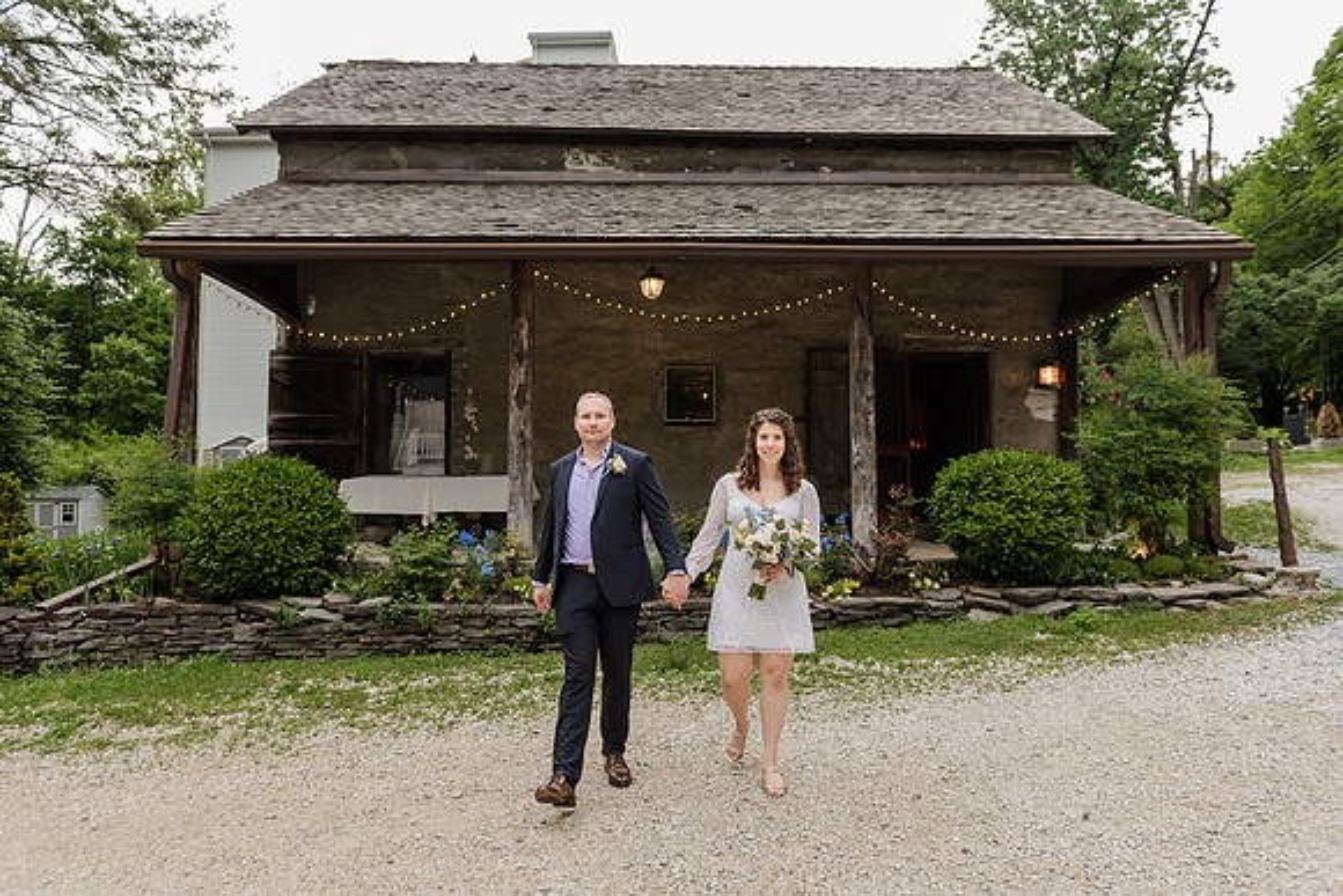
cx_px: 672
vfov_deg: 49.2
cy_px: 448
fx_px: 978
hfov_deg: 68.9
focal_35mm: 26
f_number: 4
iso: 800
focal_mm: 26
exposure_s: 1/320
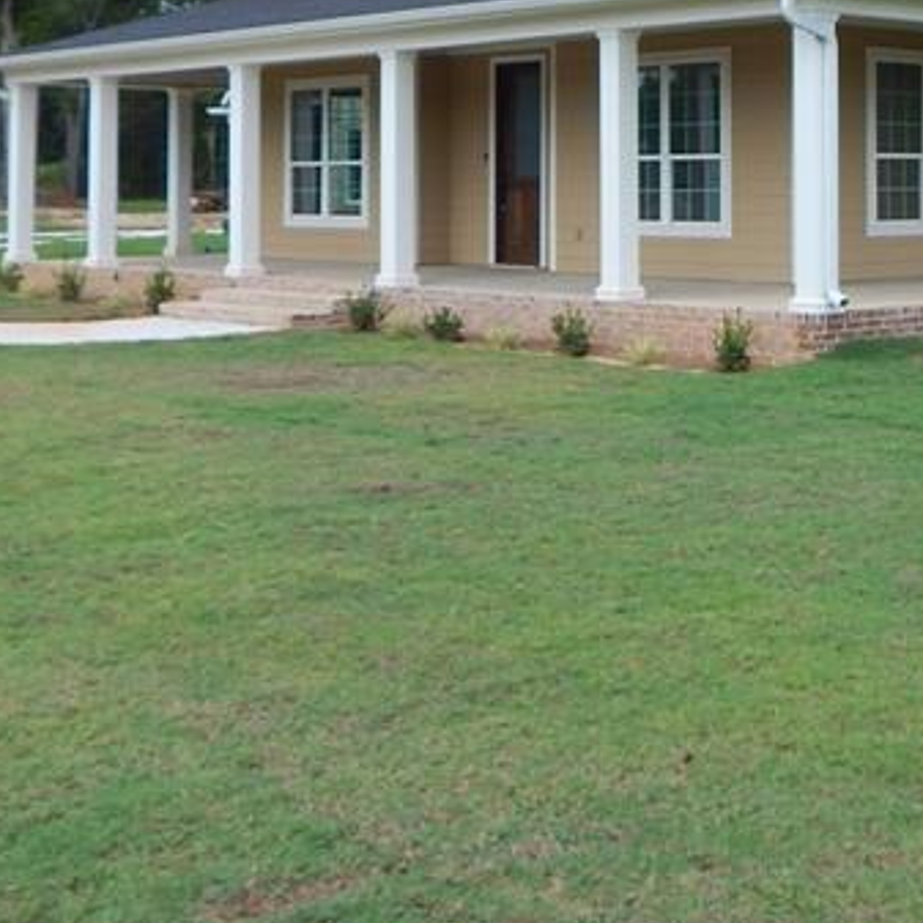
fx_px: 1780
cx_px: 731
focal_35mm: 59
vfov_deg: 28.0
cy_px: 88
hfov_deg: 28.5
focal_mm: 4
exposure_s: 1/1250
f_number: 3
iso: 125
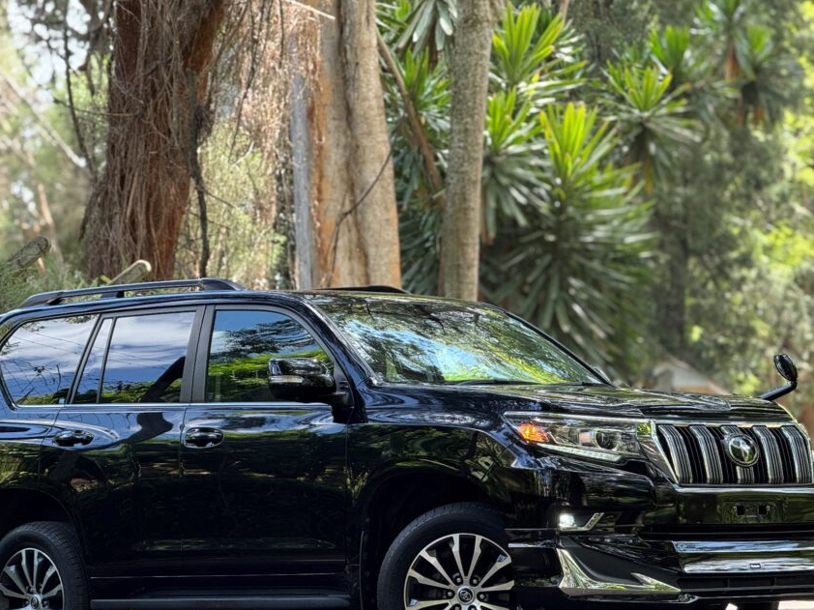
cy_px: 354
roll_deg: +1.3
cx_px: 374
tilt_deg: +3.2
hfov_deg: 13.5
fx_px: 3432
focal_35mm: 146
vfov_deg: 10.2
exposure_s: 1/99
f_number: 2.8
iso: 80
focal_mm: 15.66
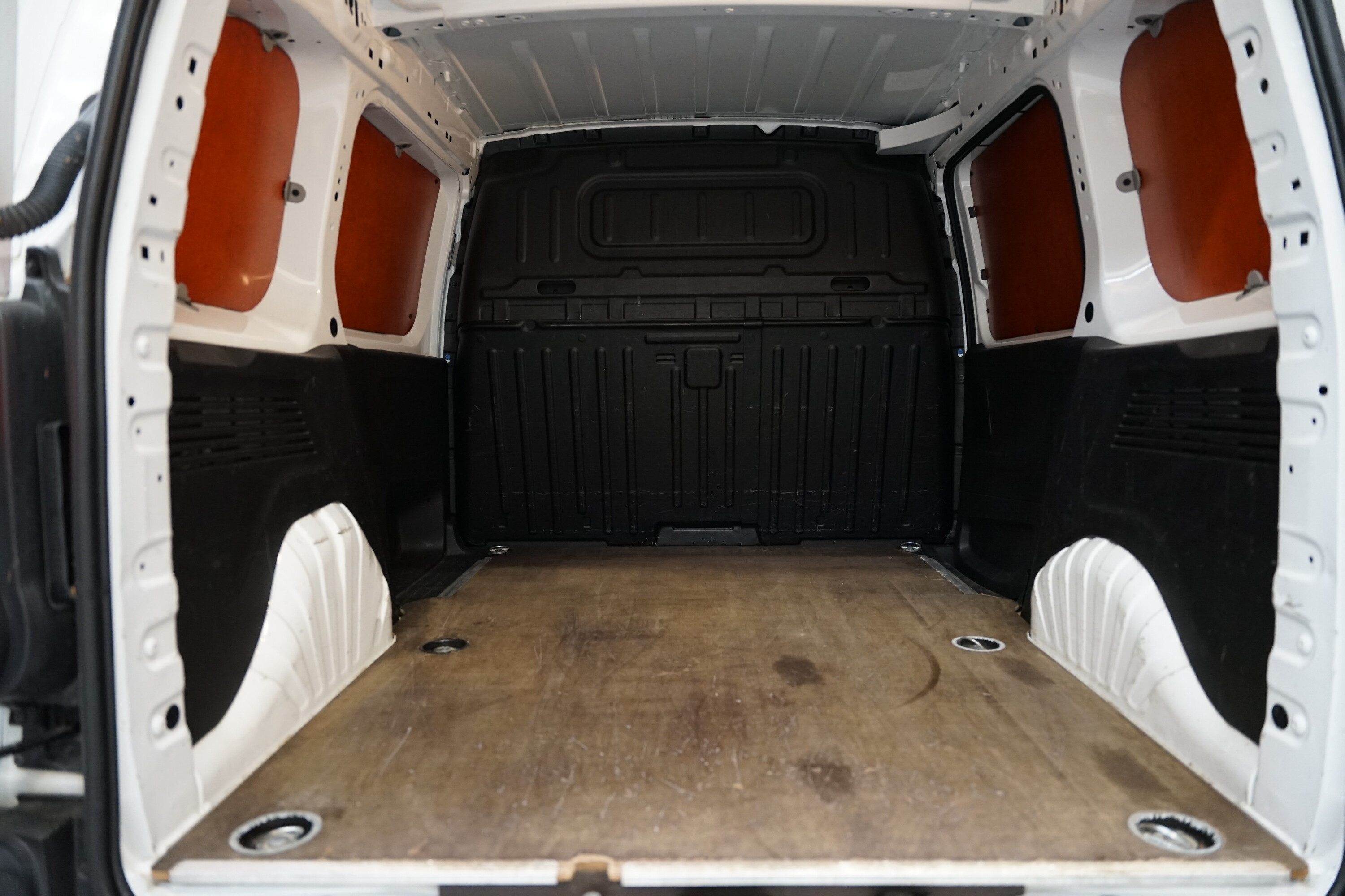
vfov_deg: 53.1
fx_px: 897
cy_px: 448
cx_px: 672
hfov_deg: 73.7
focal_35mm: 24
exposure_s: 1/60
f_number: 2.8
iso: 2000
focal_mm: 24
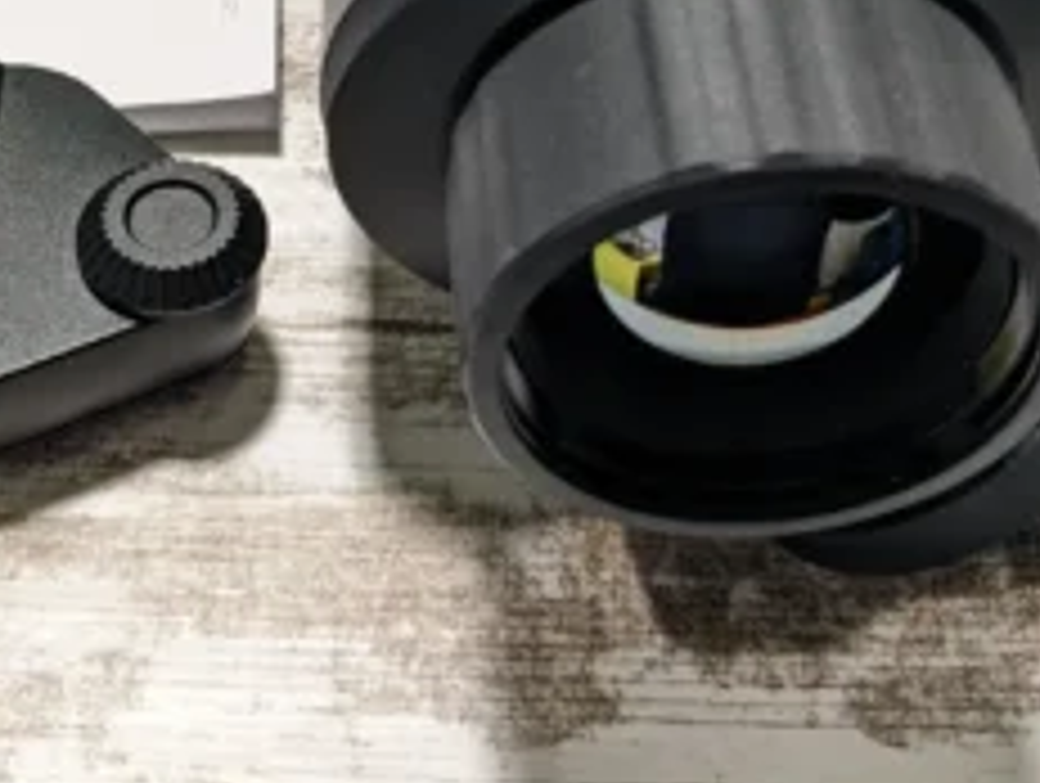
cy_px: -130
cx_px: 279
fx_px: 2106
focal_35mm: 70
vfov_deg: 19.9
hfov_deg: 27.4
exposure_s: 1/50
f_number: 1.73
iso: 106
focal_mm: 4.38
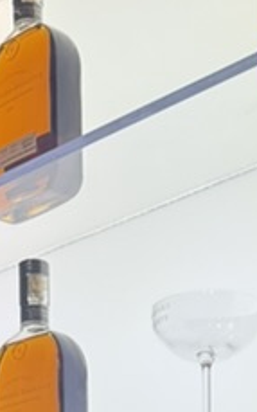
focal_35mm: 114
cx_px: 108
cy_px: 820
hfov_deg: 11.5
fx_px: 1278
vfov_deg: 15.0
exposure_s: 1/120
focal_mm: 6.76
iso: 200
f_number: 1.78
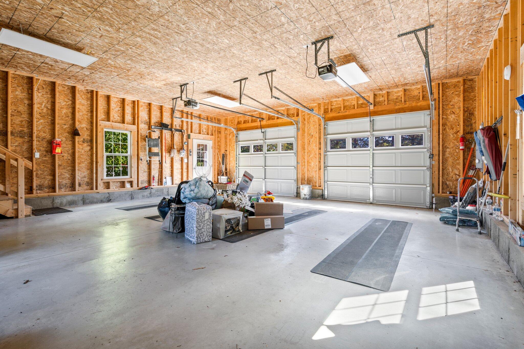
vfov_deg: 73.7
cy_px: 174
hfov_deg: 96.7
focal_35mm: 16
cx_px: 262
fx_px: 233
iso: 125
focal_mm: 16
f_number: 9
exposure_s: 1
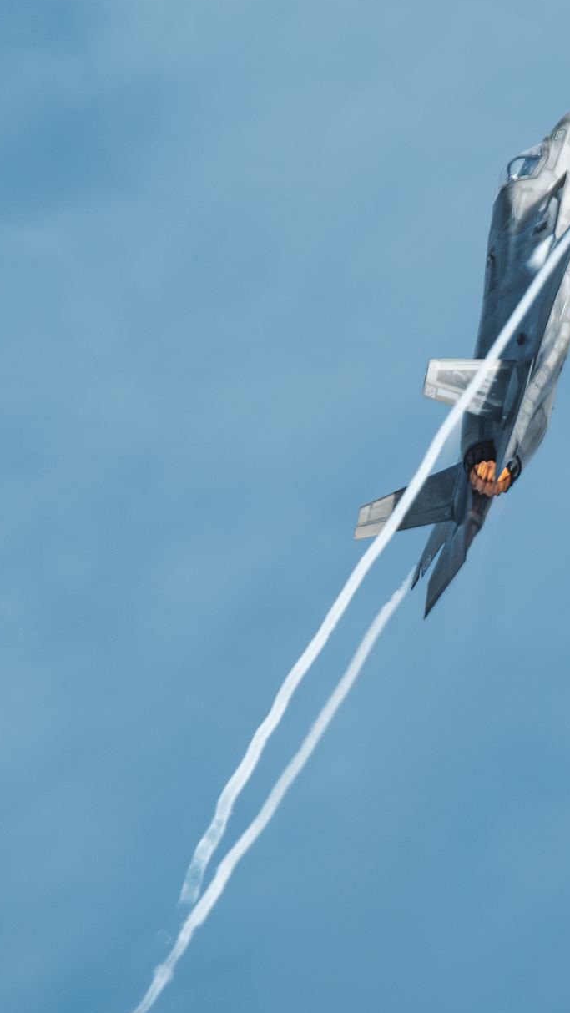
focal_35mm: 1202
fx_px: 32293
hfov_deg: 1.0
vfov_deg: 1.8
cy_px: 410
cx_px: 297
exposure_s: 1/2000
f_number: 6.4
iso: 640
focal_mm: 305.2
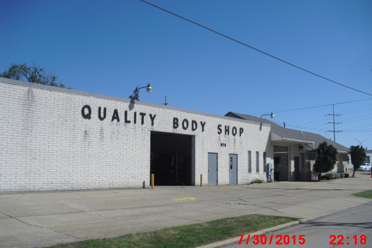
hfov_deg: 50.7
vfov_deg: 35.0
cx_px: 188
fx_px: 392
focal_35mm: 38
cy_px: 132
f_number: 7.8
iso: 64
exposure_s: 1/200
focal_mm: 6.3
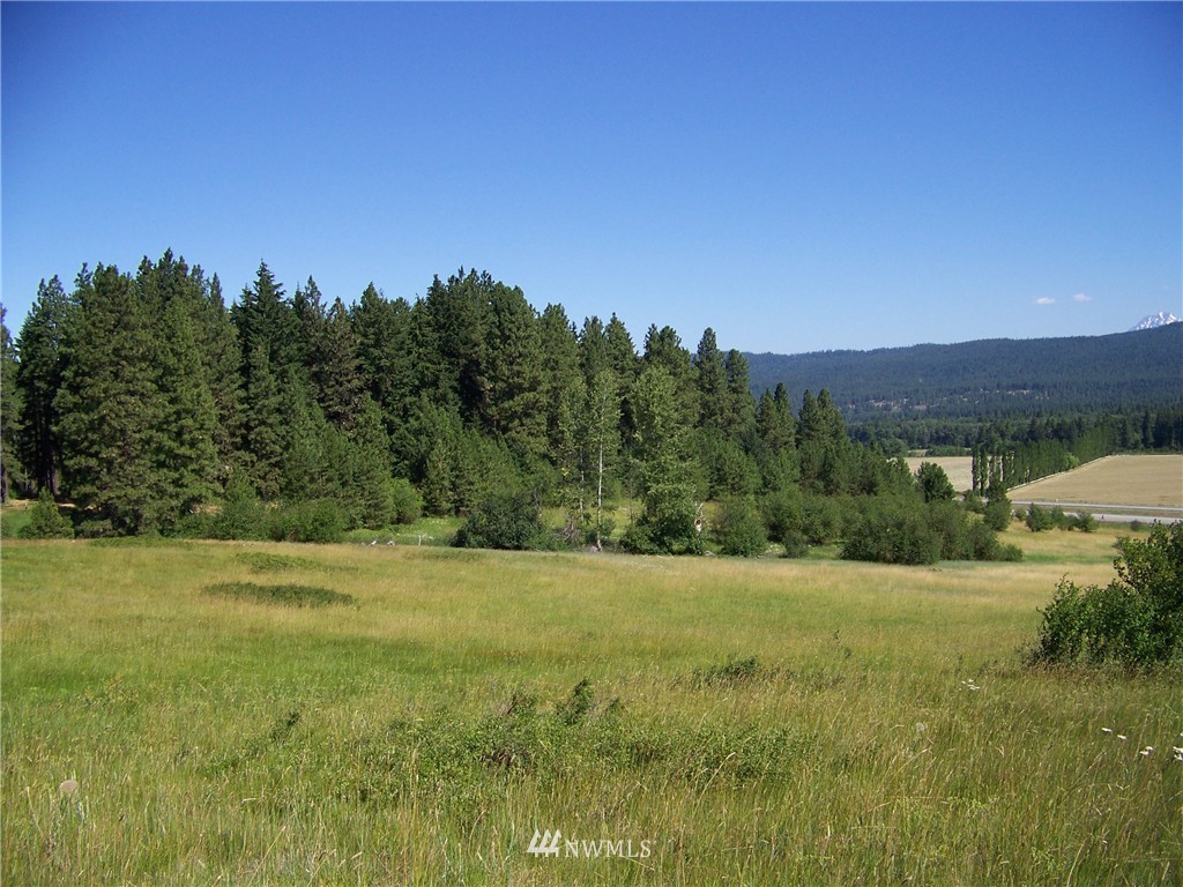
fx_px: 1230
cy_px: 444
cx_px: 592
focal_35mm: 36
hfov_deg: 51.4
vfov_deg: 39.7
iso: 64
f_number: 2.8
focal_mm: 5.85
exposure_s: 1/800
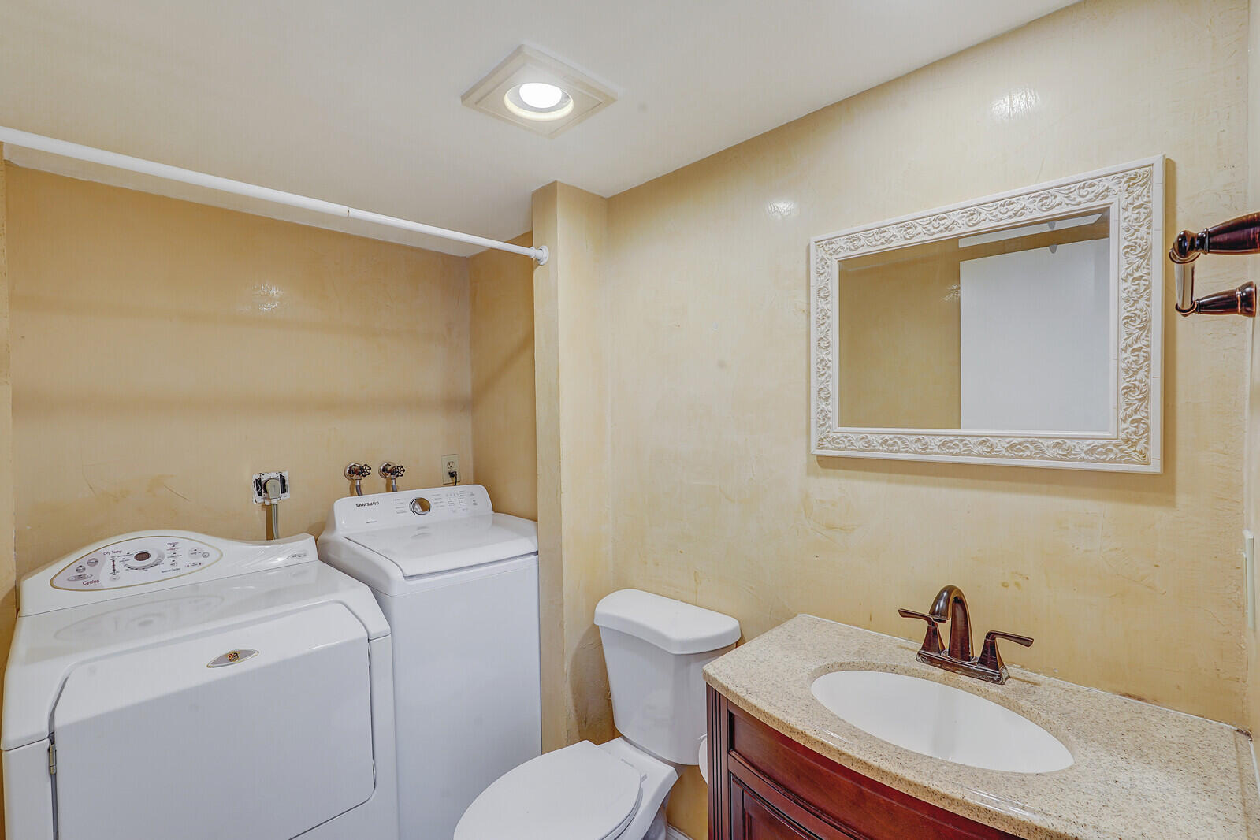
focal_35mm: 16
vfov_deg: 73.7
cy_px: 420
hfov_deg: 96.7
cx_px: 630
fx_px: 560
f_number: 11
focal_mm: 16
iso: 320
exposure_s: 1/6
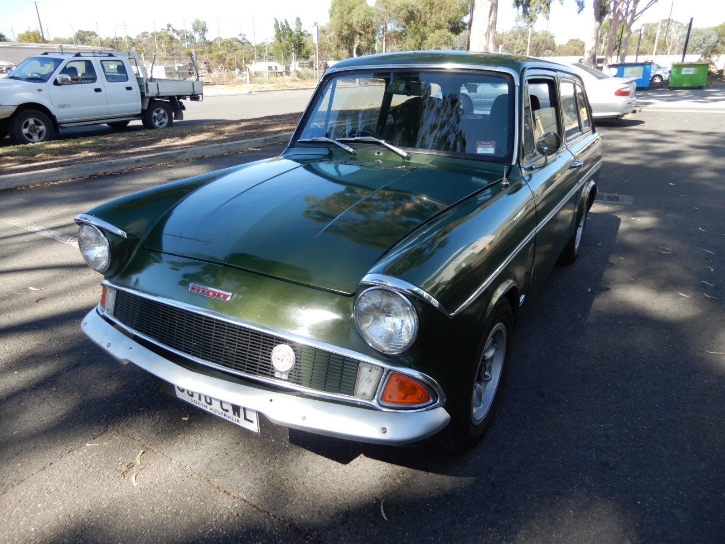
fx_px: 503
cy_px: 272
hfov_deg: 71.6
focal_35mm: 24
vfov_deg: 56.8
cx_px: 362
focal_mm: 4.3
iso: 80
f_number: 3.4
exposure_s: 1/250
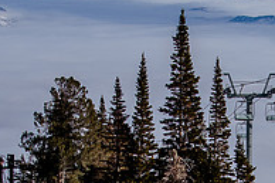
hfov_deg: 11.5
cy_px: 259
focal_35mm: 179
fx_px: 1366
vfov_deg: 7.5
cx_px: 203
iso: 400
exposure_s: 1/6400
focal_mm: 31
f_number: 5.6
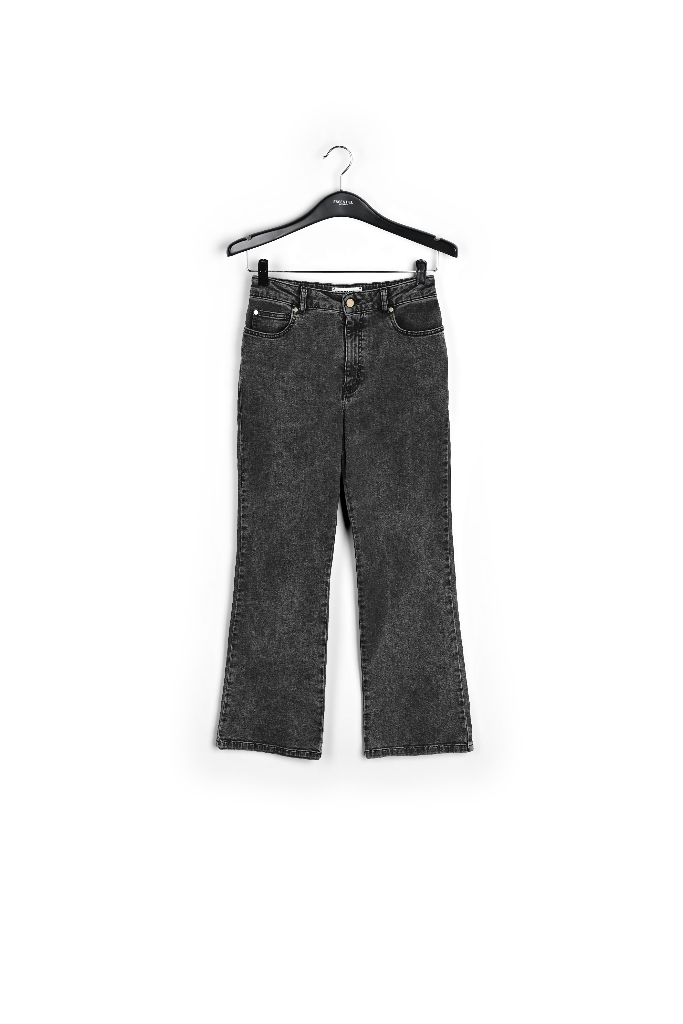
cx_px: 342
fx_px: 1252
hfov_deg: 30.5
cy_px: 512
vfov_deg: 44.5
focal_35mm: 44
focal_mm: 44
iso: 100
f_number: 11
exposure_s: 1/125
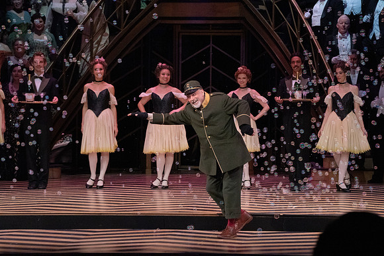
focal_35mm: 186
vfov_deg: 7.4
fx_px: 1984
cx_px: 192
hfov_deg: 11.1
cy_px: 128
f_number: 18
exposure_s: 1/400
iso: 12800
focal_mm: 186
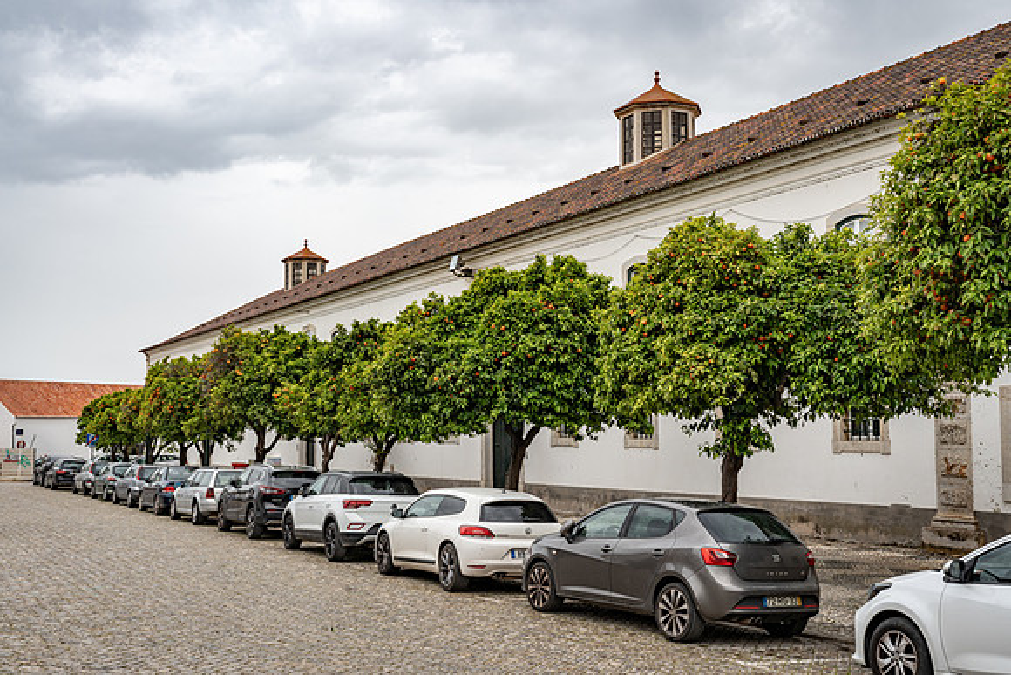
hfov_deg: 48.0
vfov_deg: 33.1
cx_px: 505
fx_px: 1136
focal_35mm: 40
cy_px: 338
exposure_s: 1/80
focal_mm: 39.7
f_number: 13
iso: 100
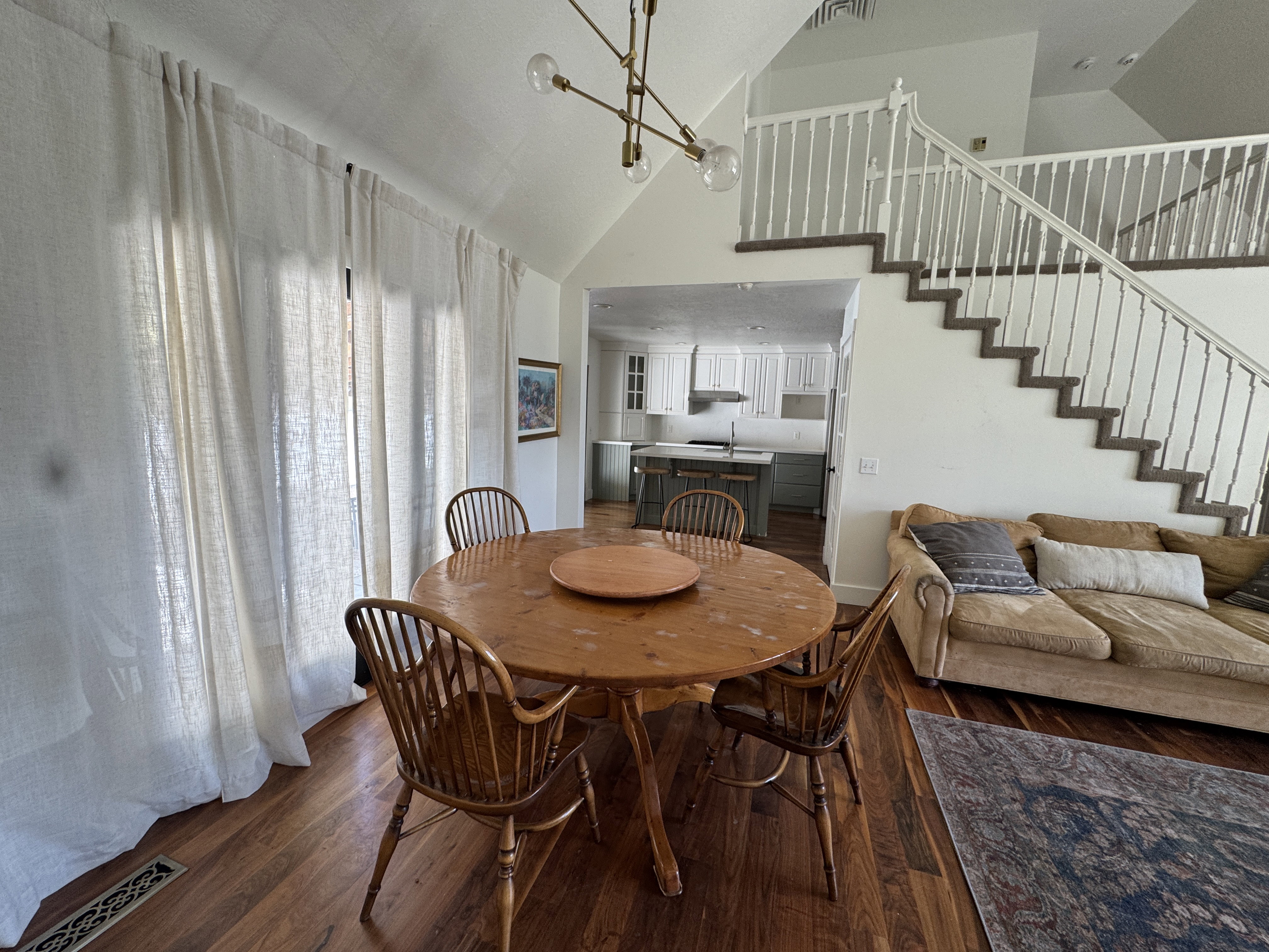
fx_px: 513
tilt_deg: -9.3
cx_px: 634
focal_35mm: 14
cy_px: 476
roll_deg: -2.3
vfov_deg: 85.7
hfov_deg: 102.1
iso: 100
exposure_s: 1/99
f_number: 2.2
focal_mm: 2.22
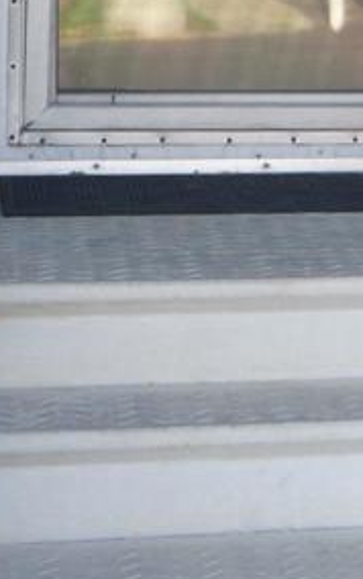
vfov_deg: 13.1
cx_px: 761
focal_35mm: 158
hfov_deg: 7.9
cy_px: 32
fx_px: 2496
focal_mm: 43
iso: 250
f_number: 4.5
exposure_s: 1/160
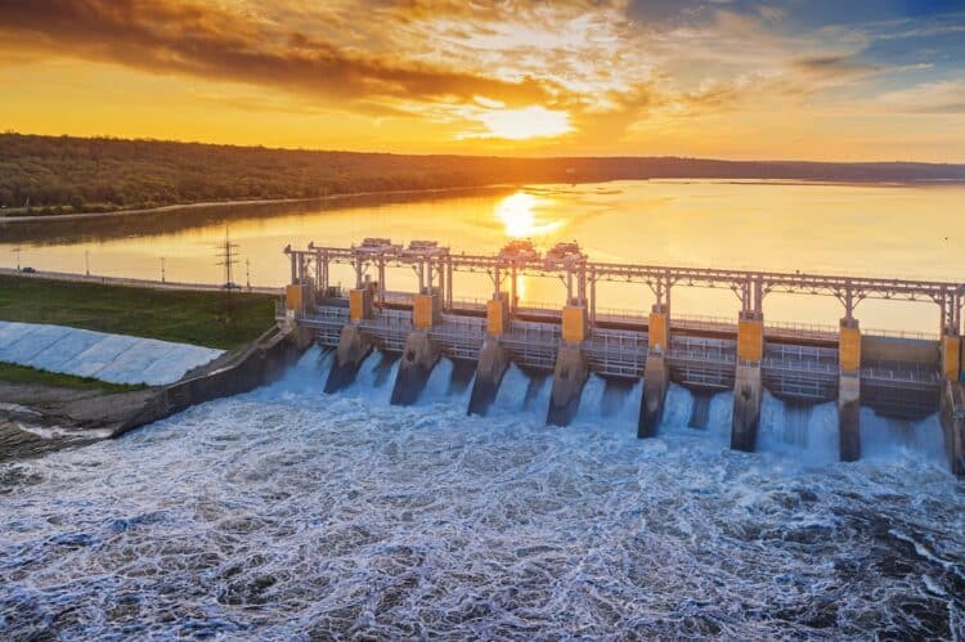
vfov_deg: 46.3
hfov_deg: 65.5
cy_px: 321
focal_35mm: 28
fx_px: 750
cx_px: 482
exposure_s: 1/200
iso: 100
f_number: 3.2
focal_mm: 10.3
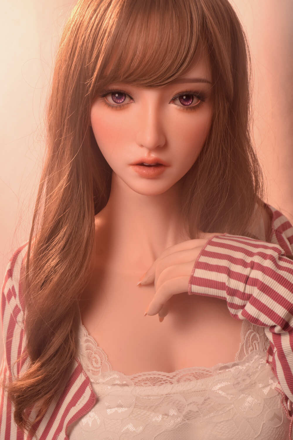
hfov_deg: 15.2
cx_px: 146
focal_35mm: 90
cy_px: 220
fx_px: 1099
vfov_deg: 22.6
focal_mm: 60
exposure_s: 1/60
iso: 500
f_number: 10
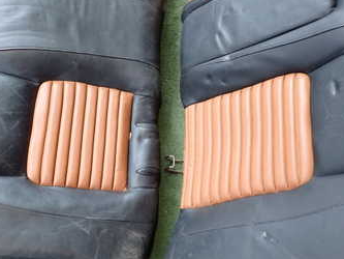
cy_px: 131
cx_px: 188
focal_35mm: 45
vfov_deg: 32.2
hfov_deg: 42.0
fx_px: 447
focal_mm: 4.5
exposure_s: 1/50
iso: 200
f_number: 2
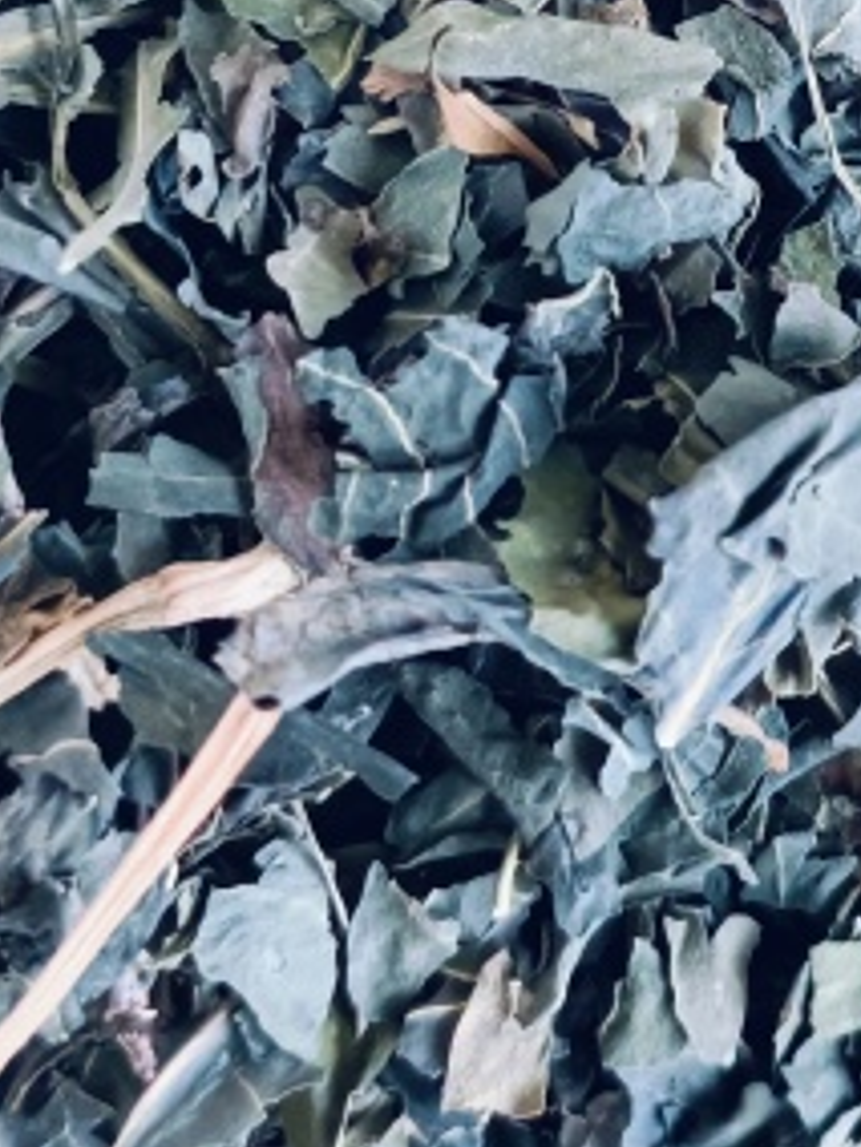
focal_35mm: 94
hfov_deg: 15.5
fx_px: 3117
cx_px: 796
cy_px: 42
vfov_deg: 20.3
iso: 1271
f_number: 1.7
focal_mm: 4.7
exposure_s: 1/211
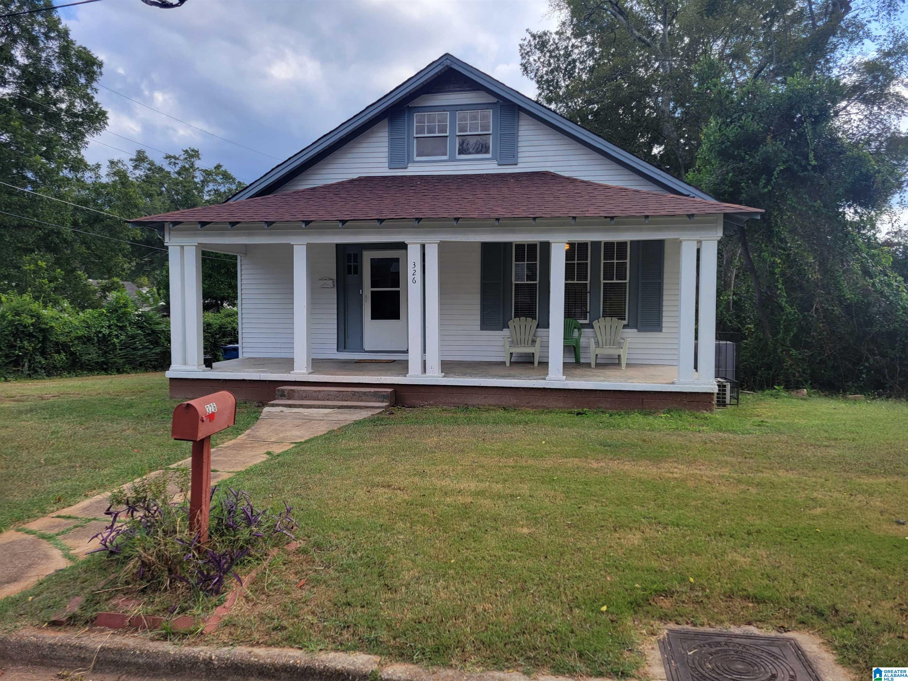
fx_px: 682
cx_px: 454
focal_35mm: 26
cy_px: 340
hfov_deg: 67.3
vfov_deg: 53.1
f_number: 1.8
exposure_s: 1/947
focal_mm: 5.4
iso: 40
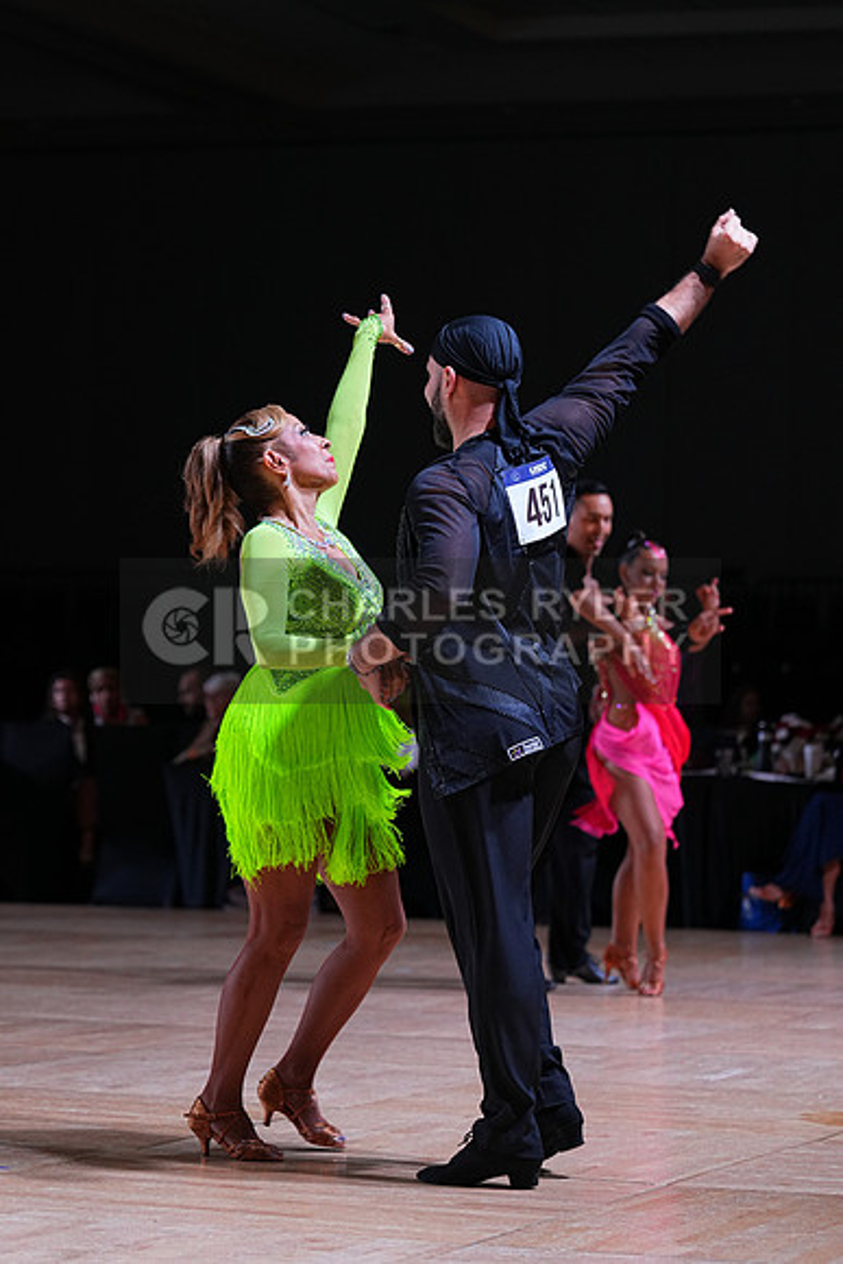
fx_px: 4107
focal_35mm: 117
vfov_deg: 17.5
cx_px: 422
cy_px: 632
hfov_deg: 11.7
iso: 1000
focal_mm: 117
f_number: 4
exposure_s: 1/400
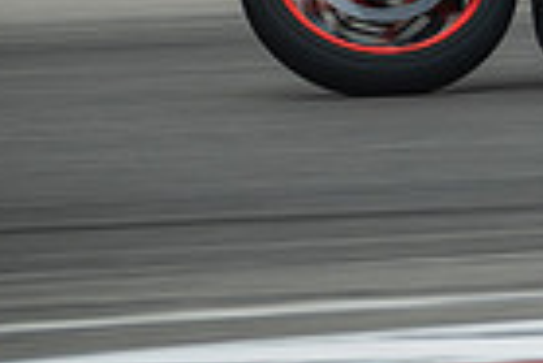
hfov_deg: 1.9
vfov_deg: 1.2
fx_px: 16714
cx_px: 699
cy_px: -322
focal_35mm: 1107
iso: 160
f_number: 4.8
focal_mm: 176.7
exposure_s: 1/320
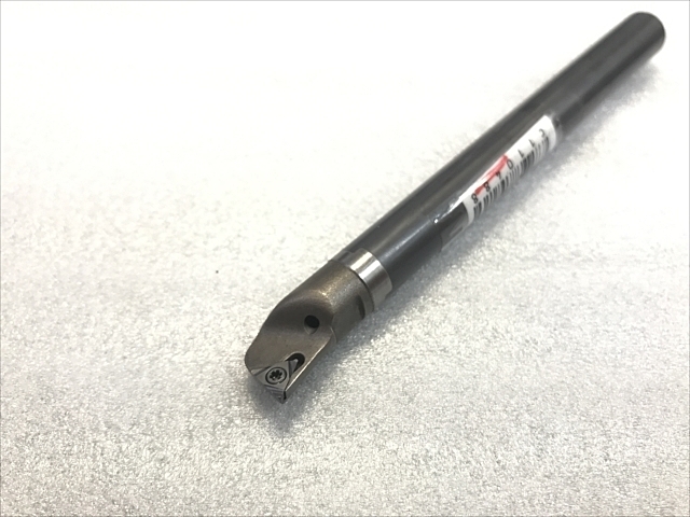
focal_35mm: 28
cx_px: 345
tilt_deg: -54.3
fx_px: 558
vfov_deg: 49.7
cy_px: 258
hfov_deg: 63.4
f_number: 1.8
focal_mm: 3.99
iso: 32
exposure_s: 1/100
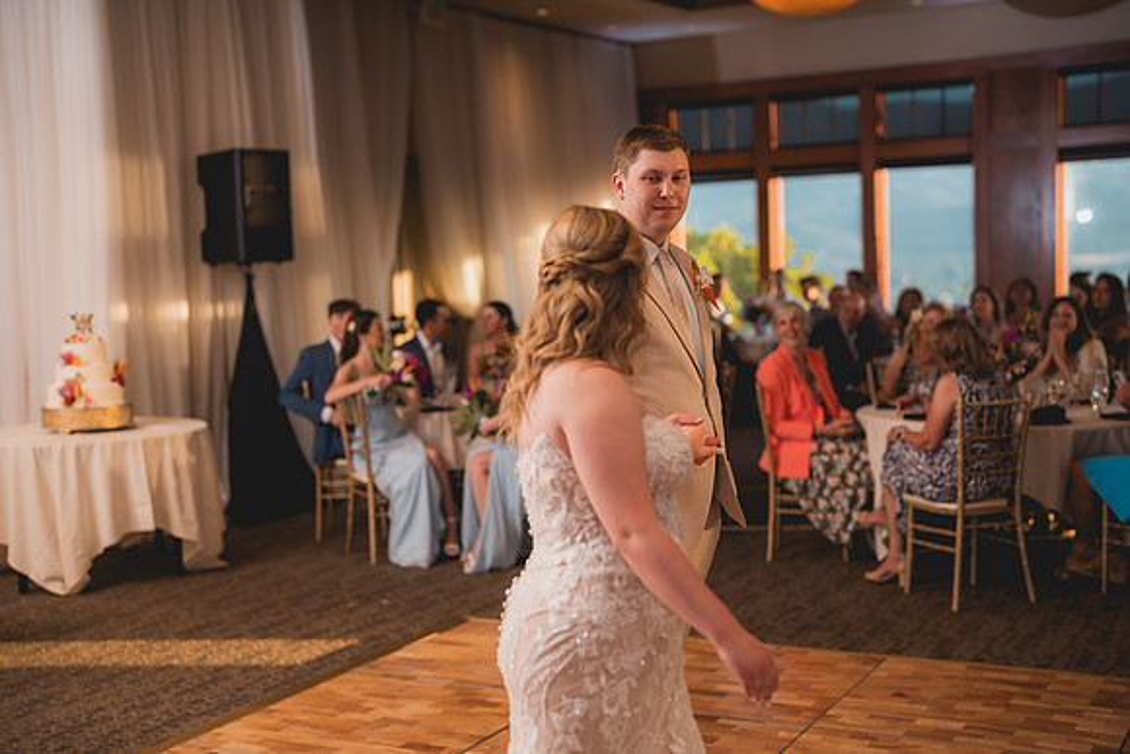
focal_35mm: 50
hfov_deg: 39.6
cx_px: 565
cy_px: 377
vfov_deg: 27.0
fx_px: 1570
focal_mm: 50
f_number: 1.8
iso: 125
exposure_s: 1/250
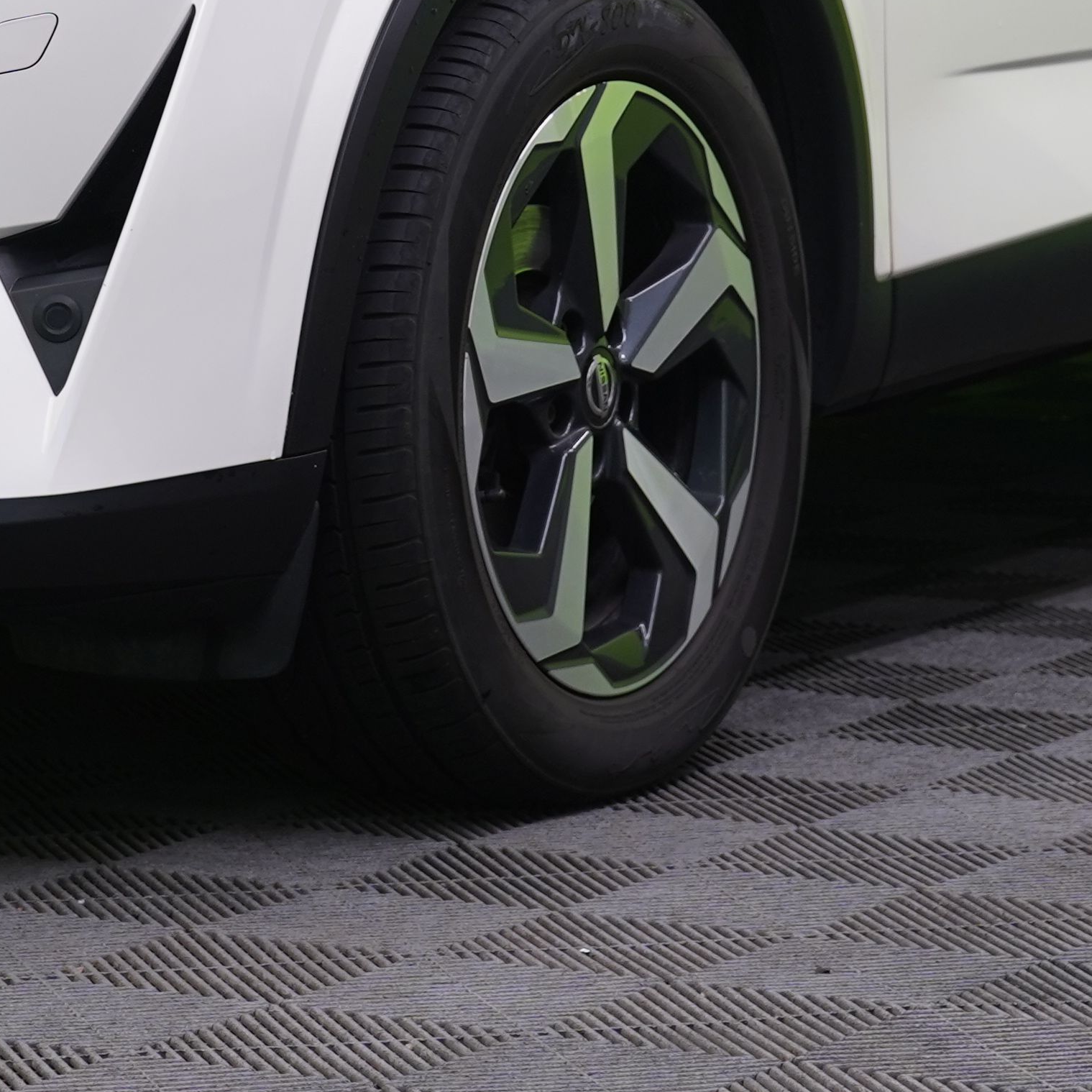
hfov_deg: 9.3
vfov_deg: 9.1
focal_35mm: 188
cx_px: 231
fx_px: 6710
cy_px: -339
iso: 400
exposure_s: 1/30
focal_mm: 56
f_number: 5
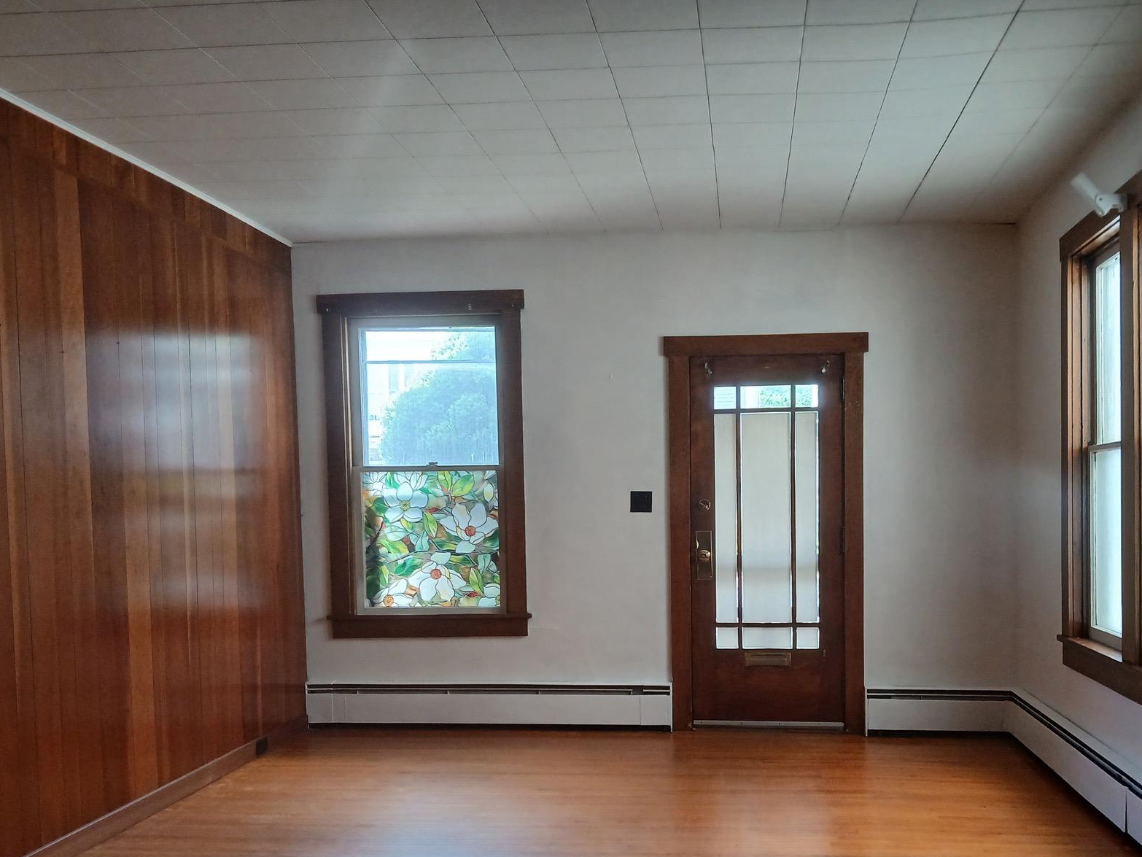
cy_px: 553
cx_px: 657
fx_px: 1122
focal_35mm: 34
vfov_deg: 41.4
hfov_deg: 53.7
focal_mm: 3.98
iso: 125
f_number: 1.8
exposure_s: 1/60
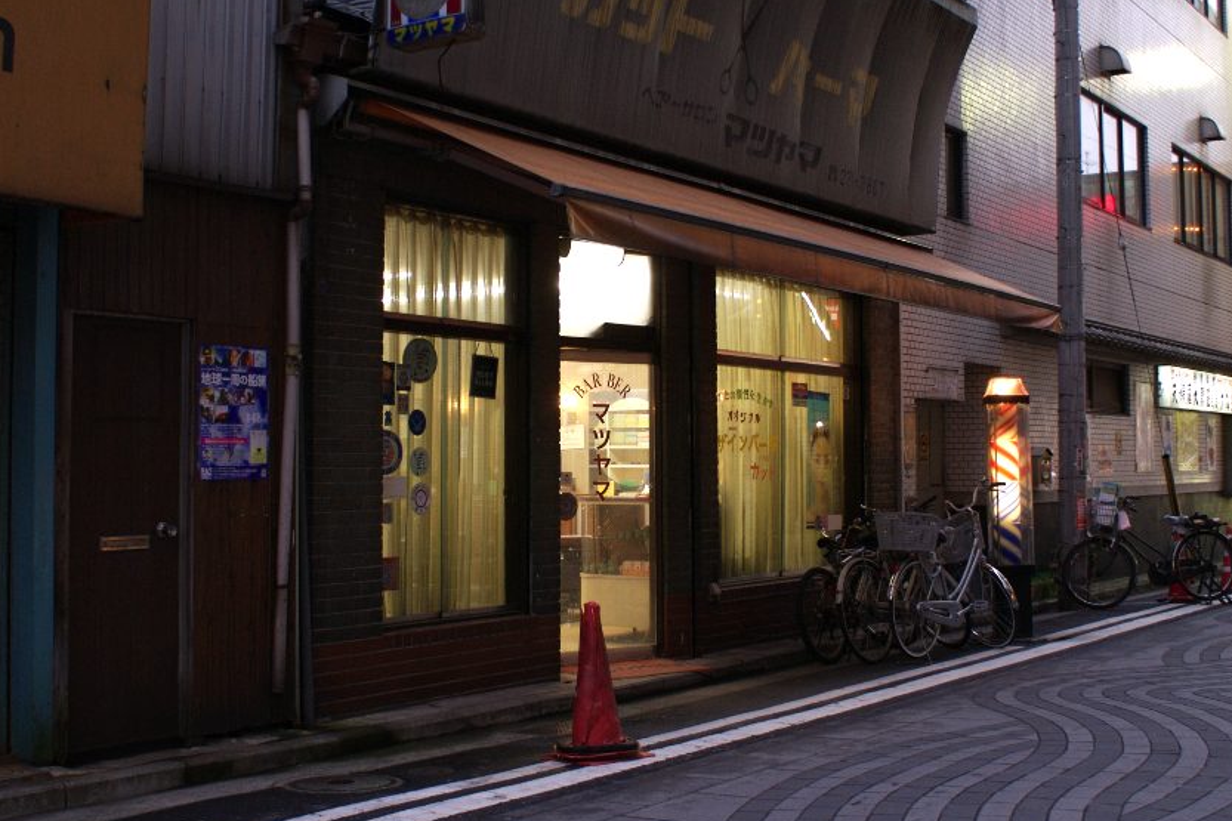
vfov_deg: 36.8
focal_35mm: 36
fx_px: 1232
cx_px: 586
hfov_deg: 53.1
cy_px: 359
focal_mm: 20
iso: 400
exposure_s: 1/20
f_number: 4
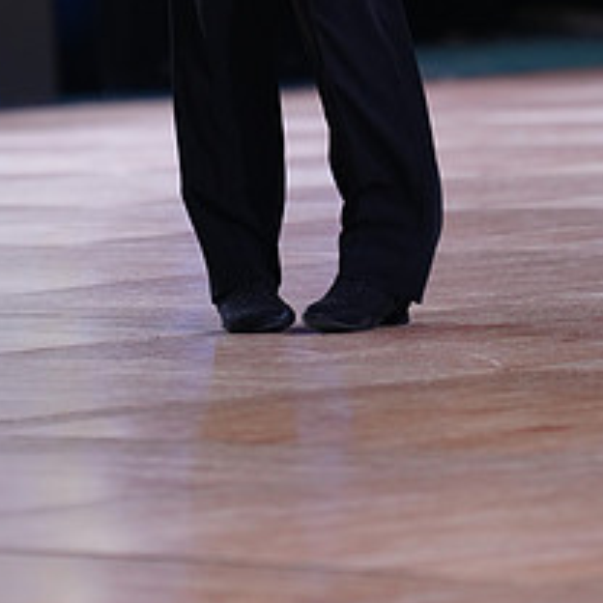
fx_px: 8159
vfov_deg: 4.2
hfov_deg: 4.2
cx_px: 283
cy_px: -142
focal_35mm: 414
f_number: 2.8
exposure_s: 1/500
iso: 1250
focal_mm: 175
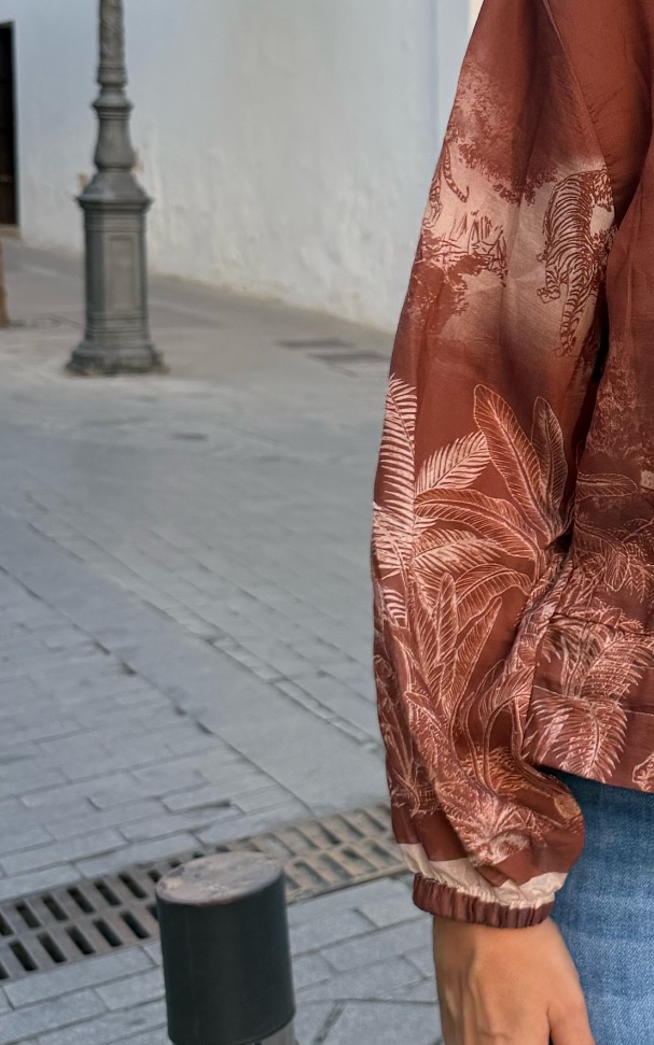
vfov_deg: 31.7
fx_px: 1825
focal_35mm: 64
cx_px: 953
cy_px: 347
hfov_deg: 18.3
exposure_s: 1/344
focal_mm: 6.76
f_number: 1.78
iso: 100
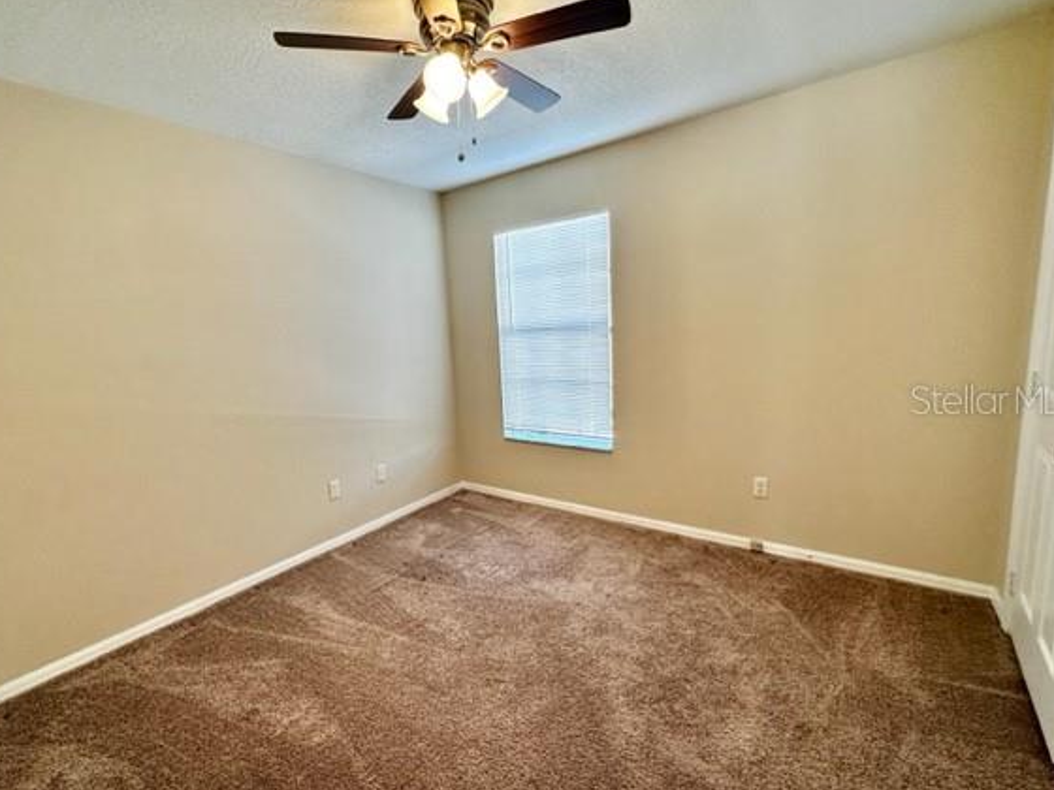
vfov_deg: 78.1
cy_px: 399
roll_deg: +3.2
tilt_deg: -7.9
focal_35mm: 16
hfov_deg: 94.3
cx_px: 486
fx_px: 487
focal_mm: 2.22
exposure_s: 1/120
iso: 160
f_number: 2.2
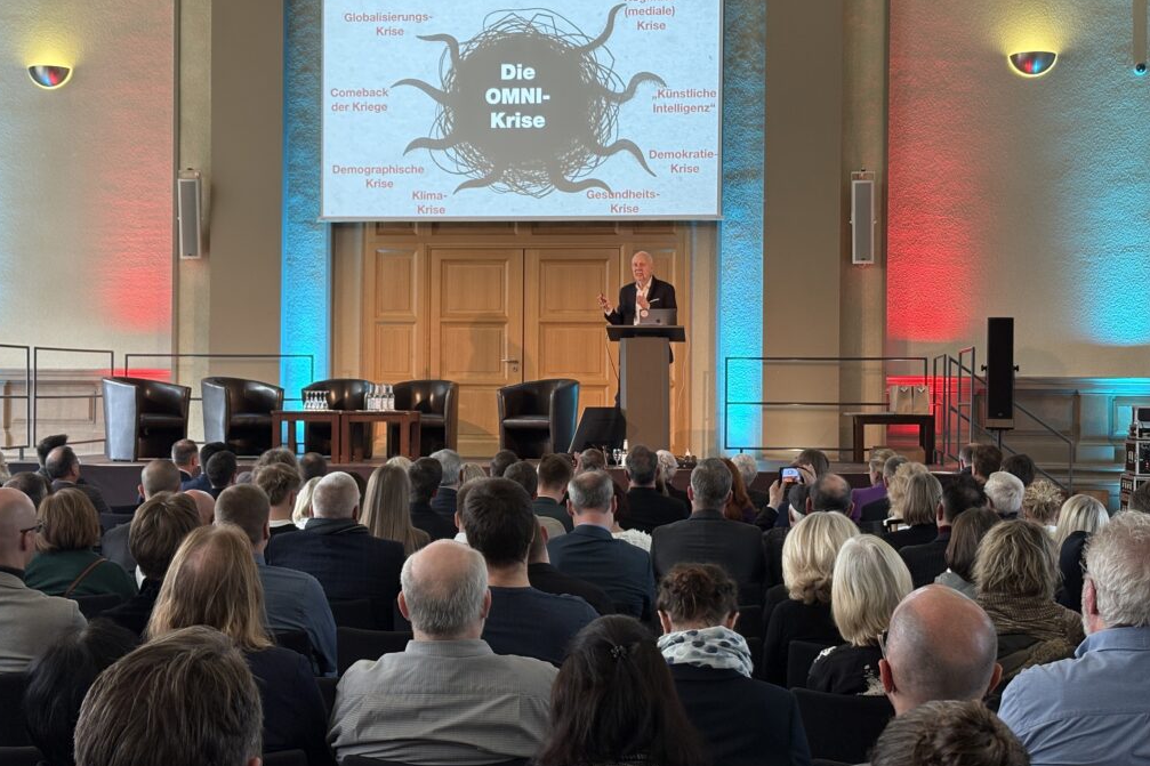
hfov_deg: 36.3
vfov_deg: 24.6
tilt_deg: +1.2
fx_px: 1757
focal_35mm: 55
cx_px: 569
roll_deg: +0.3
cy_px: 362
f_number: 1.6
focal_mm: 5.96
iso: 64
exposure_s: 1/50
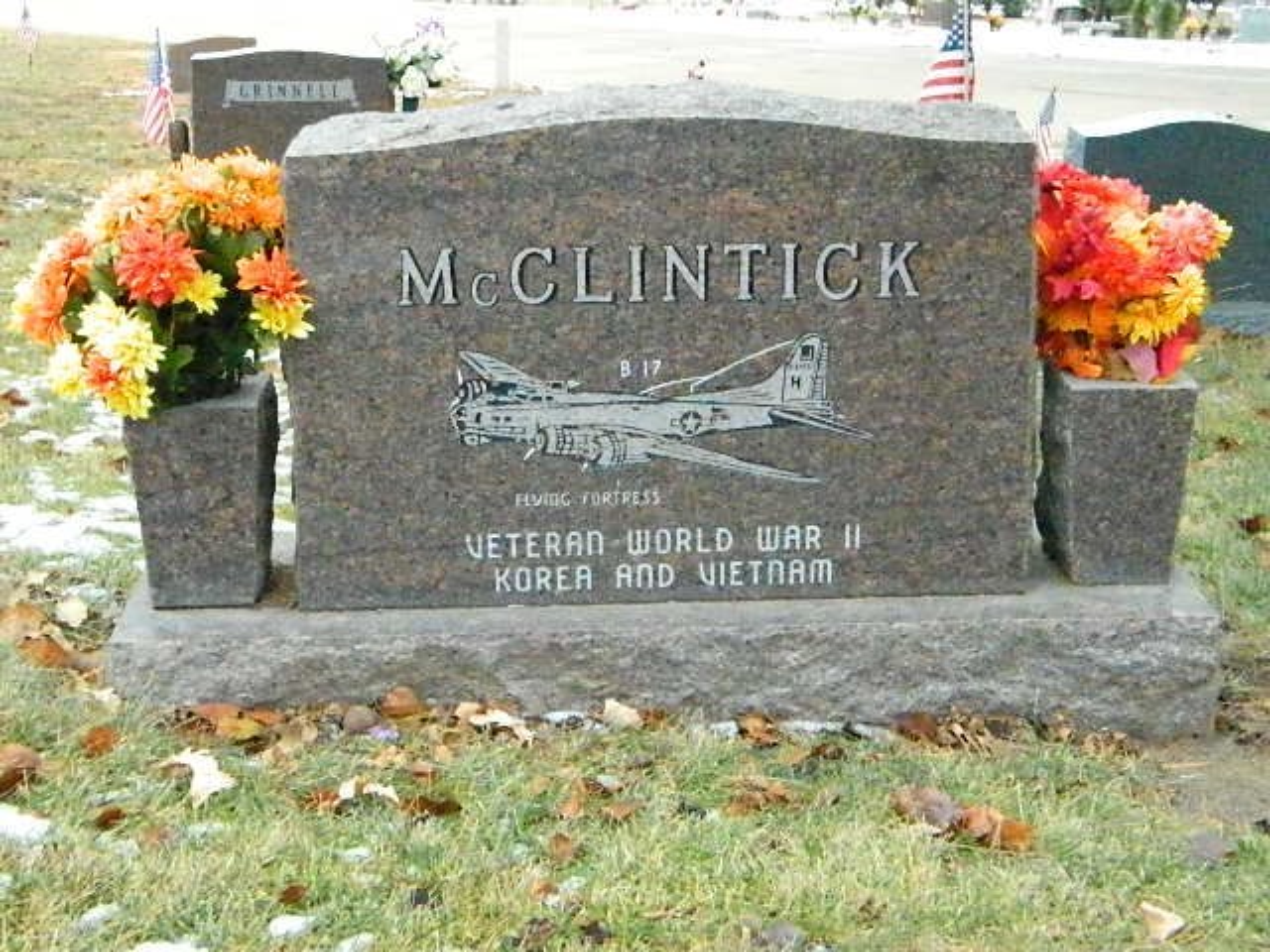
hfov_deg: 33.8
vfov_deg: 25.7
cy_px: 476
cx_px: 635
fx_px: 2091
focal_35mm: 57
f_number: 10.7
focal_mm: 10.2
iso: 6400
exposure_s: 1/640
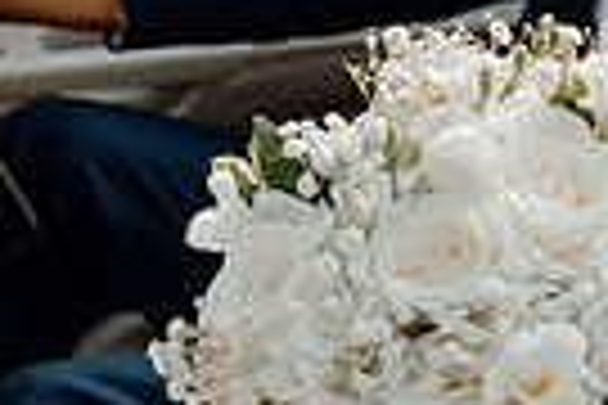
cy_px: -88
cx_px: 838
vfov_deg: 10.1
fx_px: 2246
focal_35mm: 133
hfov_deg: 14.6
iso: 125
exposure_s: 1/200
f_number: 3.5
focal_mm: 31
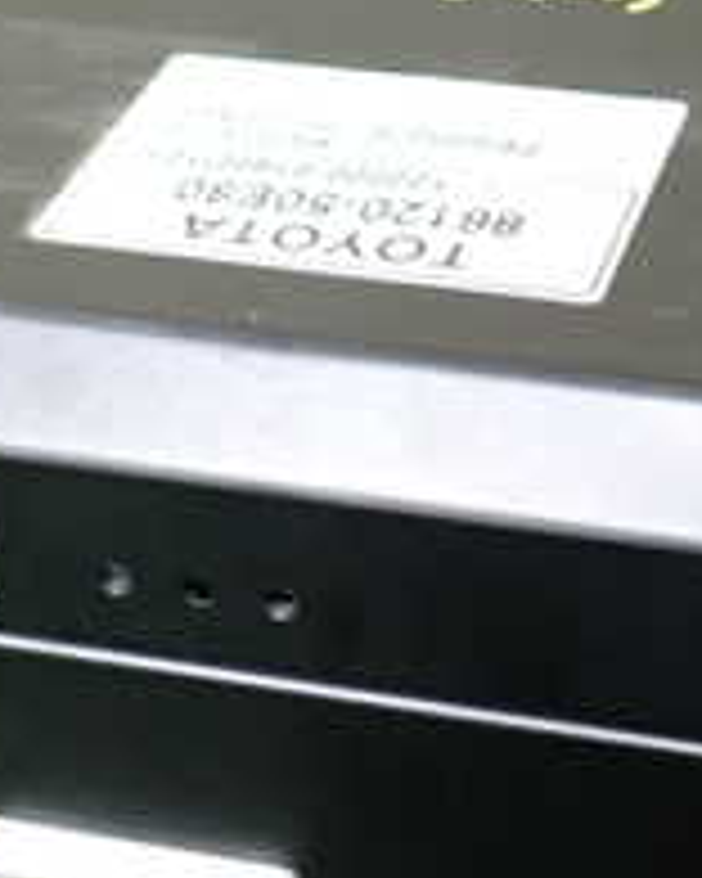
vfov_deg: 21.3
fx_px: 2337
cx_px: 490
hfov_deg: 17.0
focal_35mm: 90
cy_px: 486
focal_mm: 5.4
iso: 500
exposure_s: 1/40
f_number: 2.3
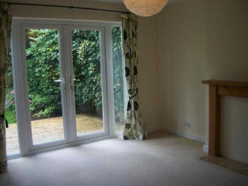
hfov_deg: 52.6
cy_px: 93
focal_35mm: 35
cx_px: 124
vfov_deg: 40.7
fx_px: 251
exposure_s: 1/60
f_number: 3.1
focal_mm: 6.3
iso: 113
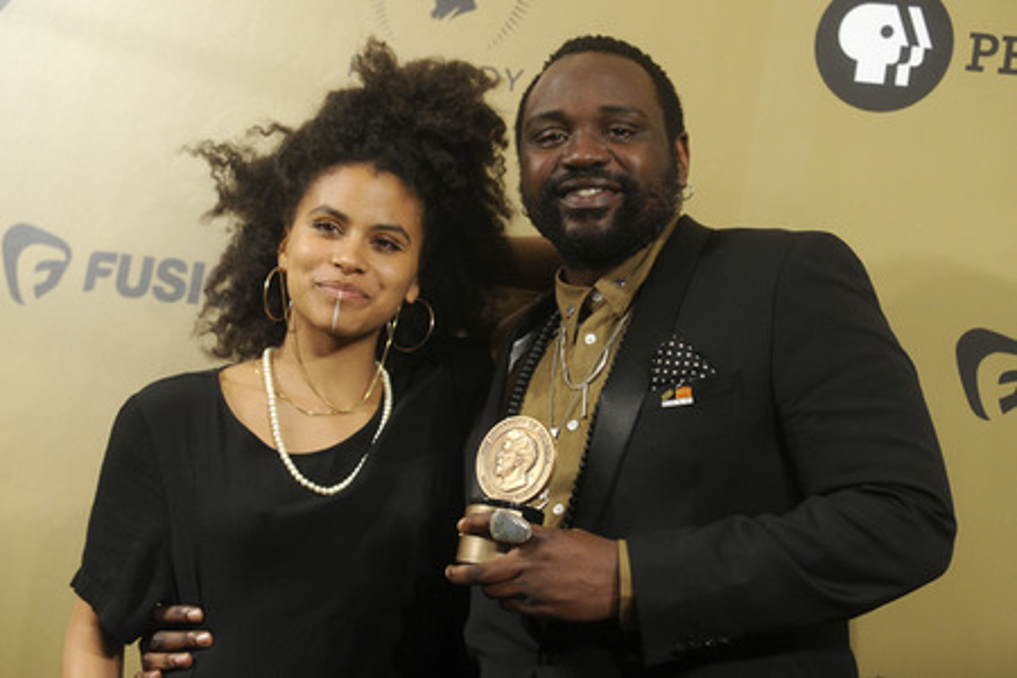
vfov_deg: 15.9
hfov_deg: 23.6
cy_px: 339
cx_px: 508
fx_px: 2429
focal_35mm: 86
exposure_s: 1/250
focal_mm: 86
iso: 1600
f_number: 4
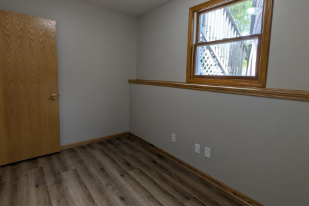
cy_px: 94
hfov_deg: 90.0
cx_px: 149
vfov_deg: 67.2
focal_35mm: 18
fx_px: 154
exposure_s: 1/126
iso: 60
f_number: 1.7
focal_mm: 2.02
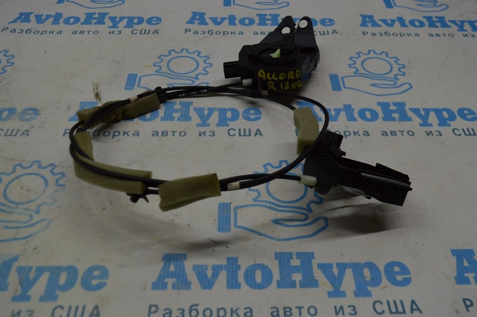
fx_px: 477
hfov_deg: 53.2
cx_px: 238
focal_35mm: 36
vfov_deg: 36.8
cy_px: 158
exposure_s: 1/125
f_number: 5.6
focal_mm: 24
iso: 400
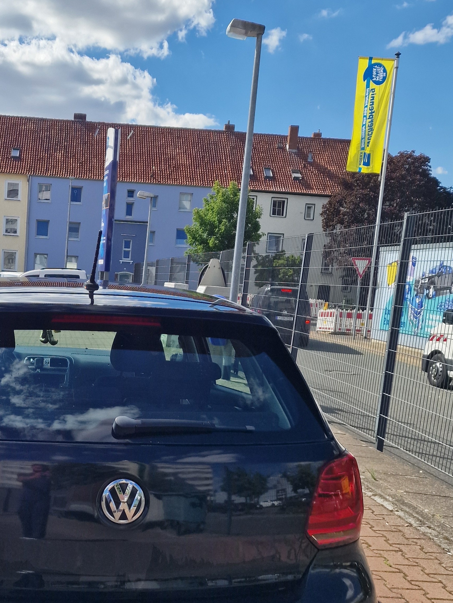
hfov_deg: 34.5
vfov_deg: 46.6
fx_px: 698
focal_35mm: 40
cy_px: 353
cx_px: 71
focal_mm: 6.4
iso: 50
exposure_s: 1/1744
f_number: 1.8
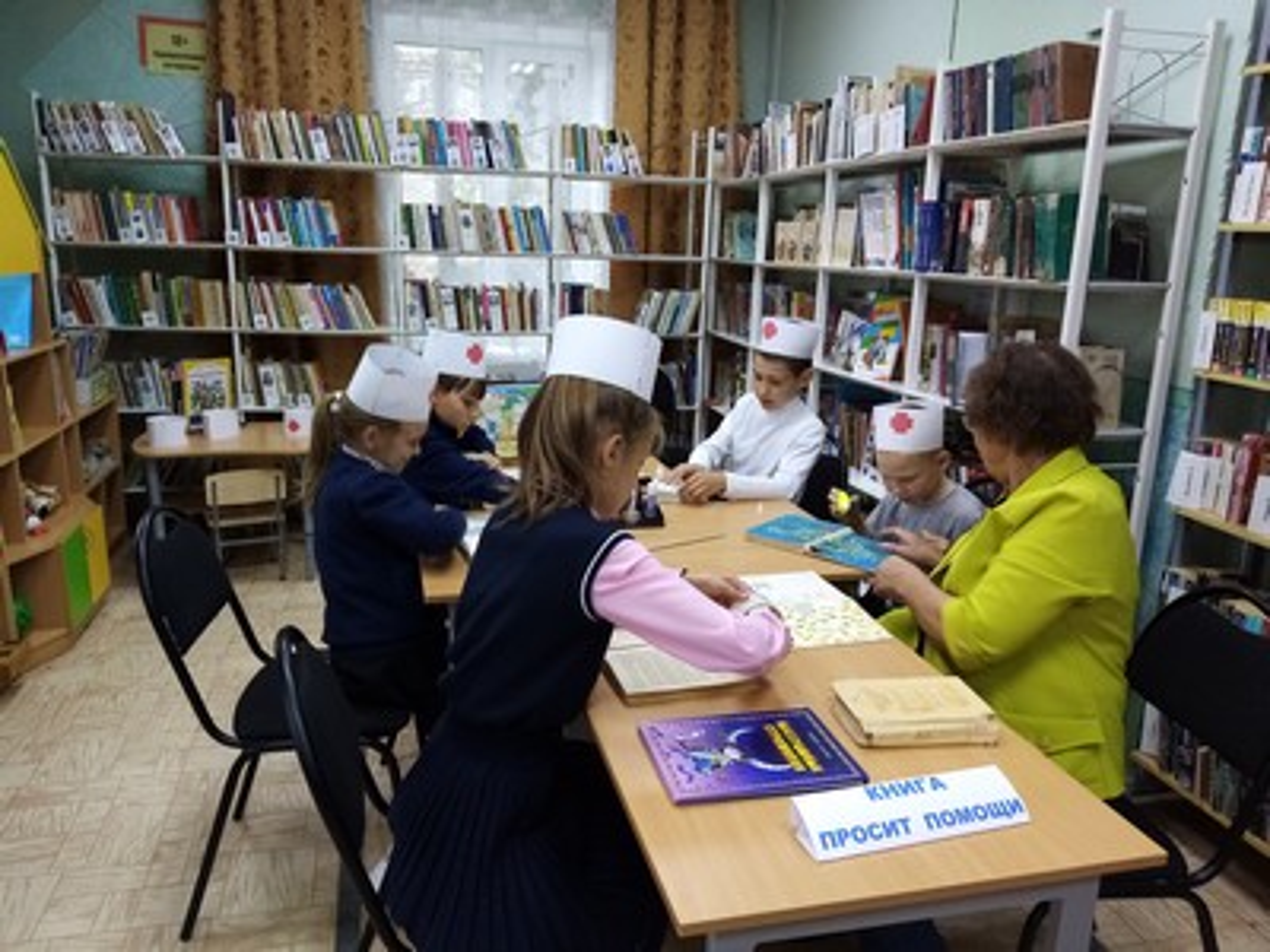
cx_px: 635
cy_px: 476
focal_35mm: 26
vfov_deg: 53.1
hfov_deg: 67.3
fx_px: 954
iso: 126
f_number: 1.8
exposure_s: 1/33.3
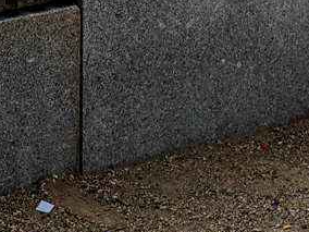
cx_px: -223
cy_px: 39
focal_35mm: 213
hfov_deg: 8.9
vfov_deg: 7.0
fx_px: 1902
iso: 200
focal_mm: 35
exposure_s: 1/640
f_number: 7.1
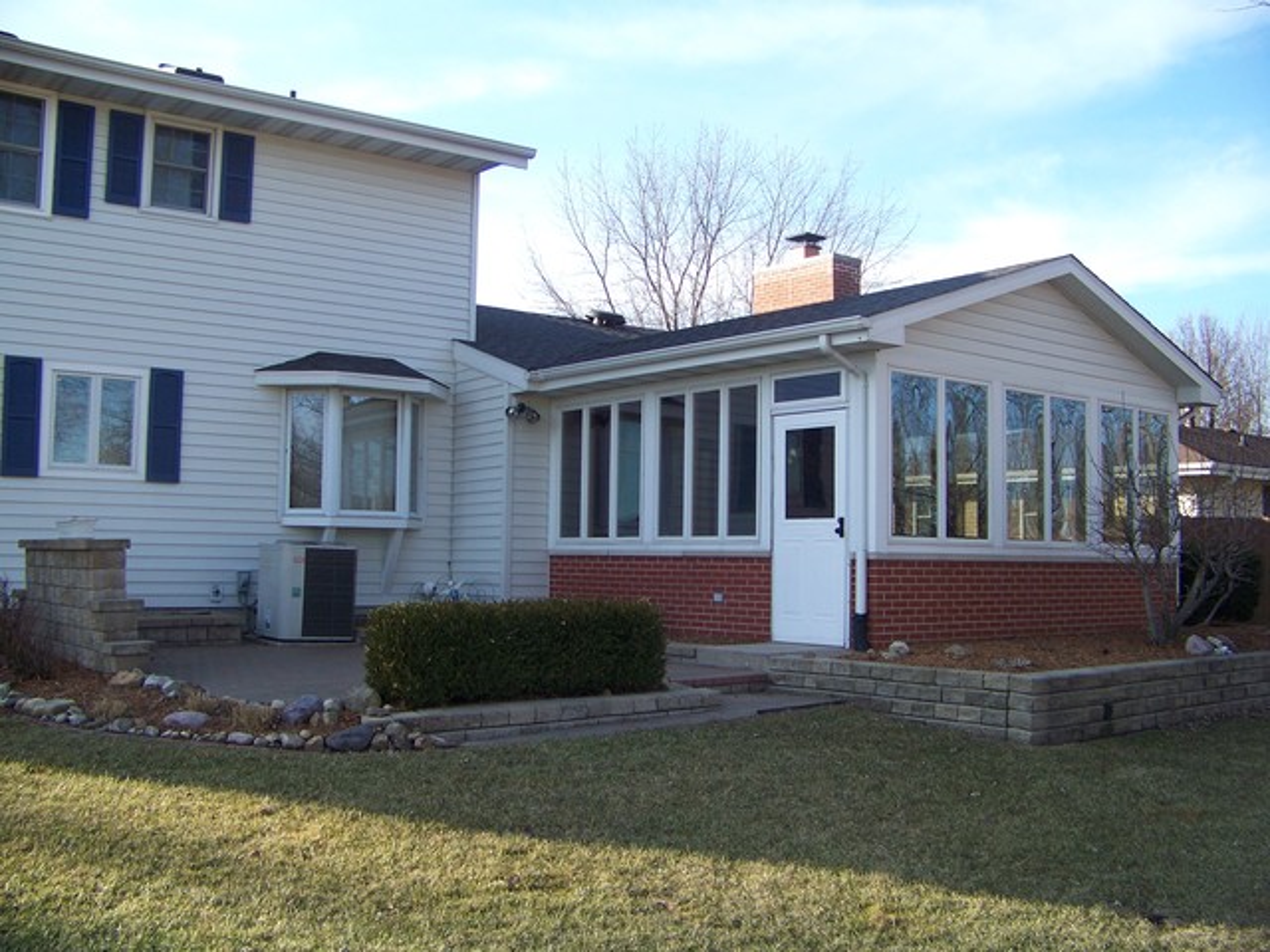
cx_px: 635
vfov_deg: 39.7
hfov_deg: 51.4
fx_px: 1321
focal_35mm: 36
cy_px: 476
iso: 64
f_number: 2.8
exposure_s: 1/320
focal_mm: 5.85
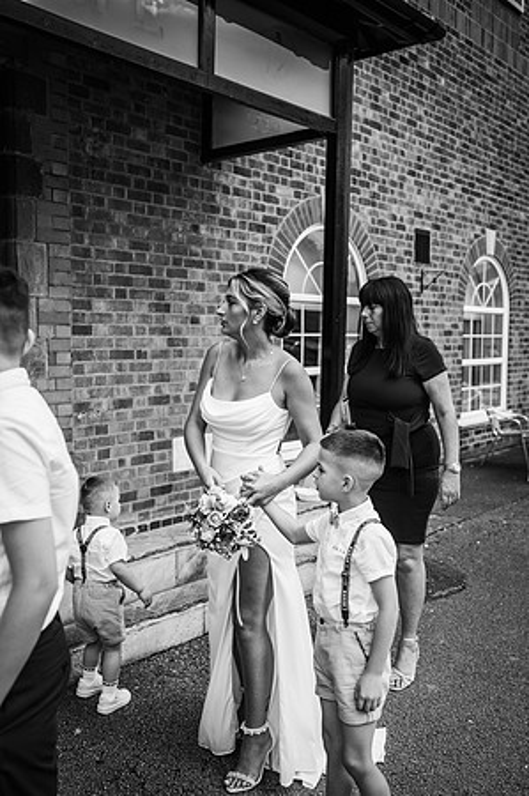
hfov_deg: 37.8
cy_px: 398
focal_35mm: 35
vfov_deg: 54.5
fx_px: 773
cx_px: 264
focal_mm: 35
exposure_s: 1/1000
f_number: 2.8
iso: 100
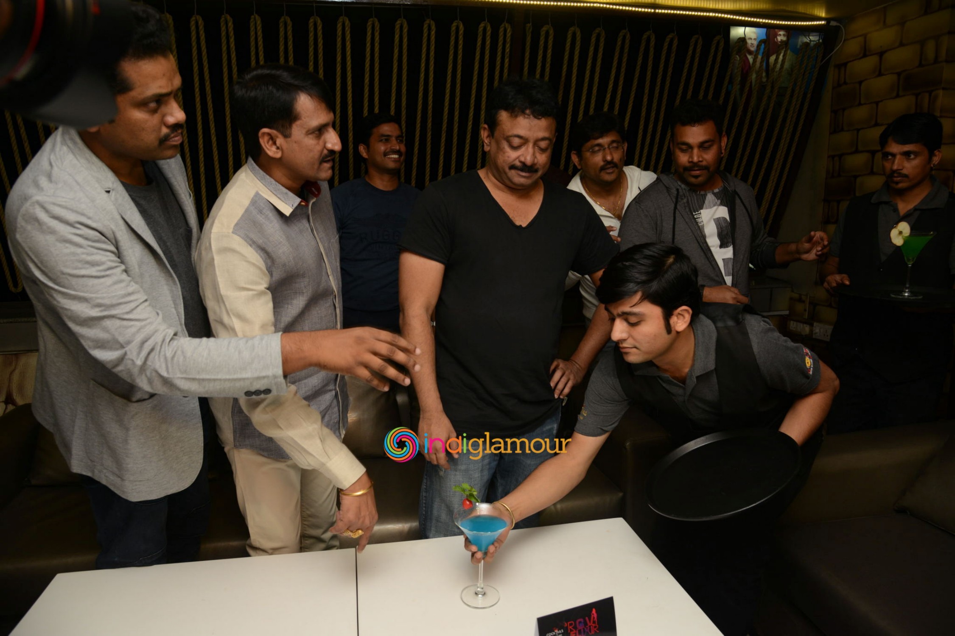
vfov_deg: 53.1
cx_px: 478
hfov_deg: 73.8
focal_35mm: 24
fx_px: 637
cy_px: 318
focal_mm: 24
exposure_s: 1/125
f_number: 6.3
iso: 800
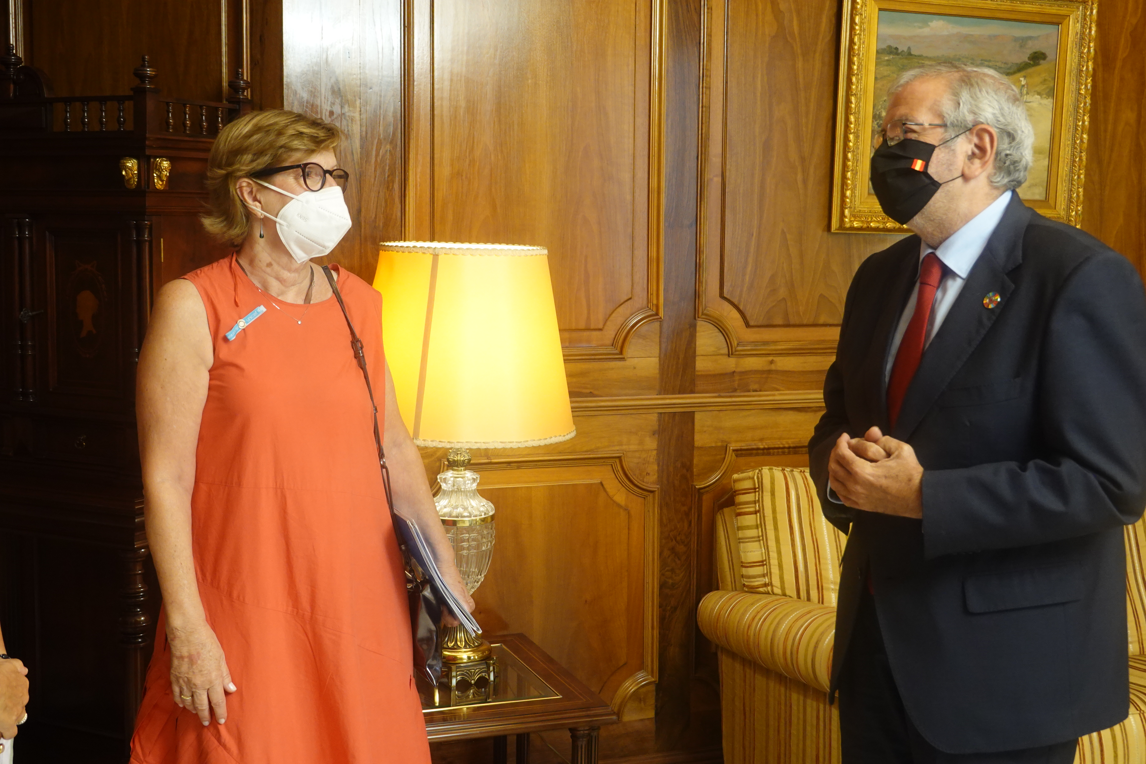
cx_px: 573
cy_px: 382
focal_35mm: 48
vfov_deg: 28.1
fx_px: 1528
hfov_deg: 41.1
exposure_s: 1/30
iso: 800
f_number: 4
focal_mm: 17.88
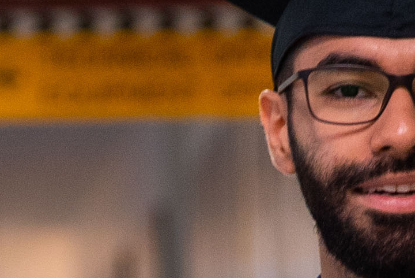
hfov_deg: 3.3
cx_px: 153
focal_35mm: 618
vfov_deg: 2.2
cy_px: 470
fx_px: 7128
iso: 1600
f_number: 4
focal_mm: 105
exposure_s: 1/40
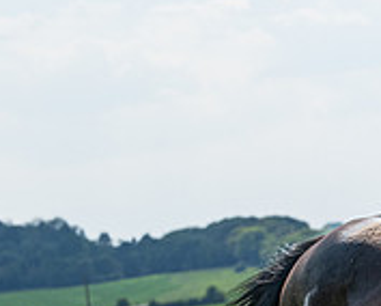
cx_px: 757
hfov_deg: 5.5
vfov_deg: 4.5
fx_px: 3883
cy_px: 154
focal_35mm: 344
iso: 200
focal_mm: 70
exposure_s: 1/2000
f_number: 5
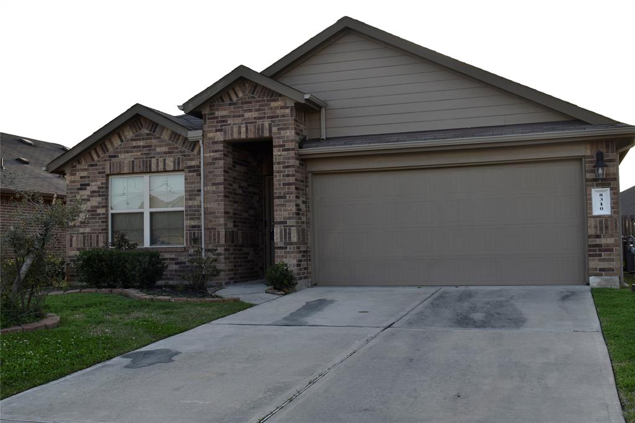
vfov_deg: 33.0
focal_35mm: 40
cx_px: 318
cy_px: 212
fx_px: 714
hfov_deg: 47.9
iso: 200
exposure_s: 1/250
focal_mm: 27
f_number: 7.1
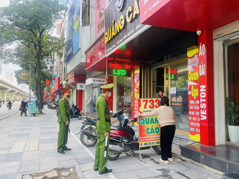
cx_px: 120
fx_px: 180
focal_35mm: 26
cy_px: 90
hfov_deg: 67.3
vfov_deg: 53.1
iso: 50
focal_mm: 5.7
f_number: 1.5
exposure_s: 1/439
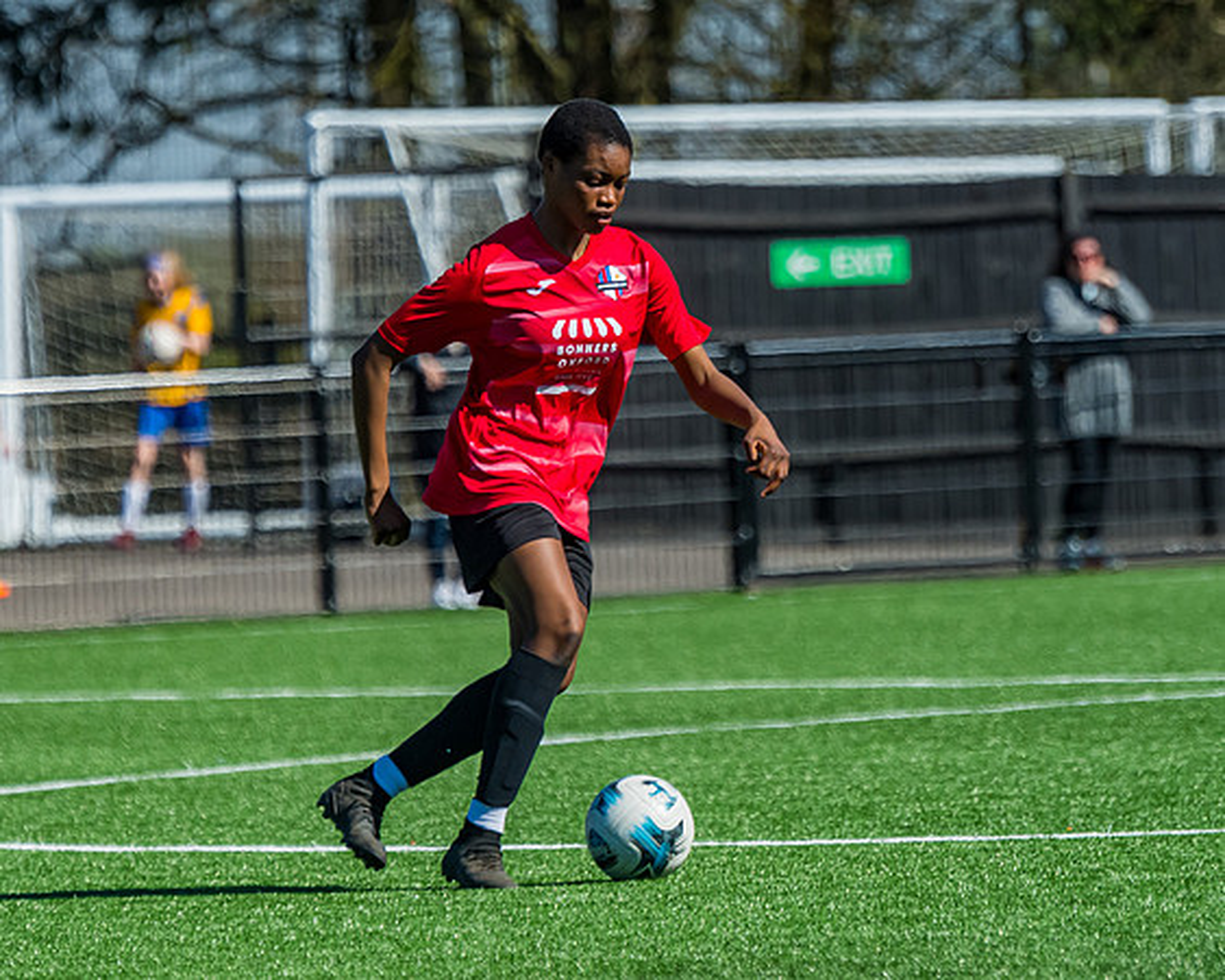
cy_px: 551
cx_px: 453
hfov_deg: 4.2
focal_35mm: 457
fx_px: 16575
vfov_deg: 3.4
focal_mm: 230
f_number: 4
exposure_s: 1/4000
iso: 400
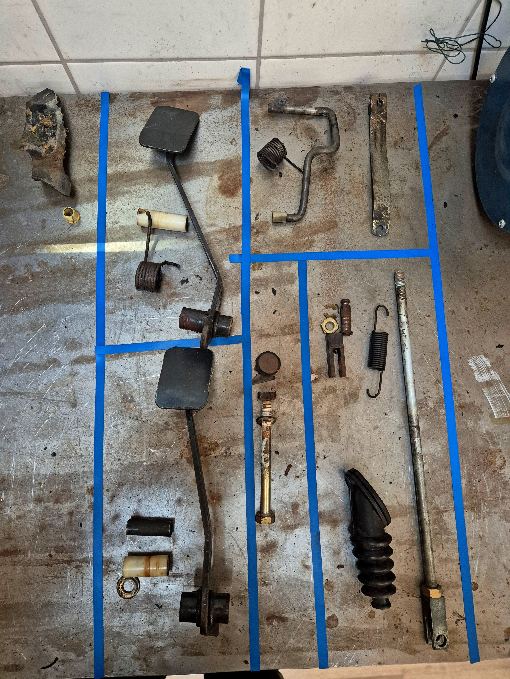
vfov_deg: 73.9
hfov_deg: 58.9
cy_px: 340
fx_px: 452
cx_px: 255
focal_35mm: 23
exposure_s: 1/100
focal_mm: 5.4
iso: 800
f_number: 1.8
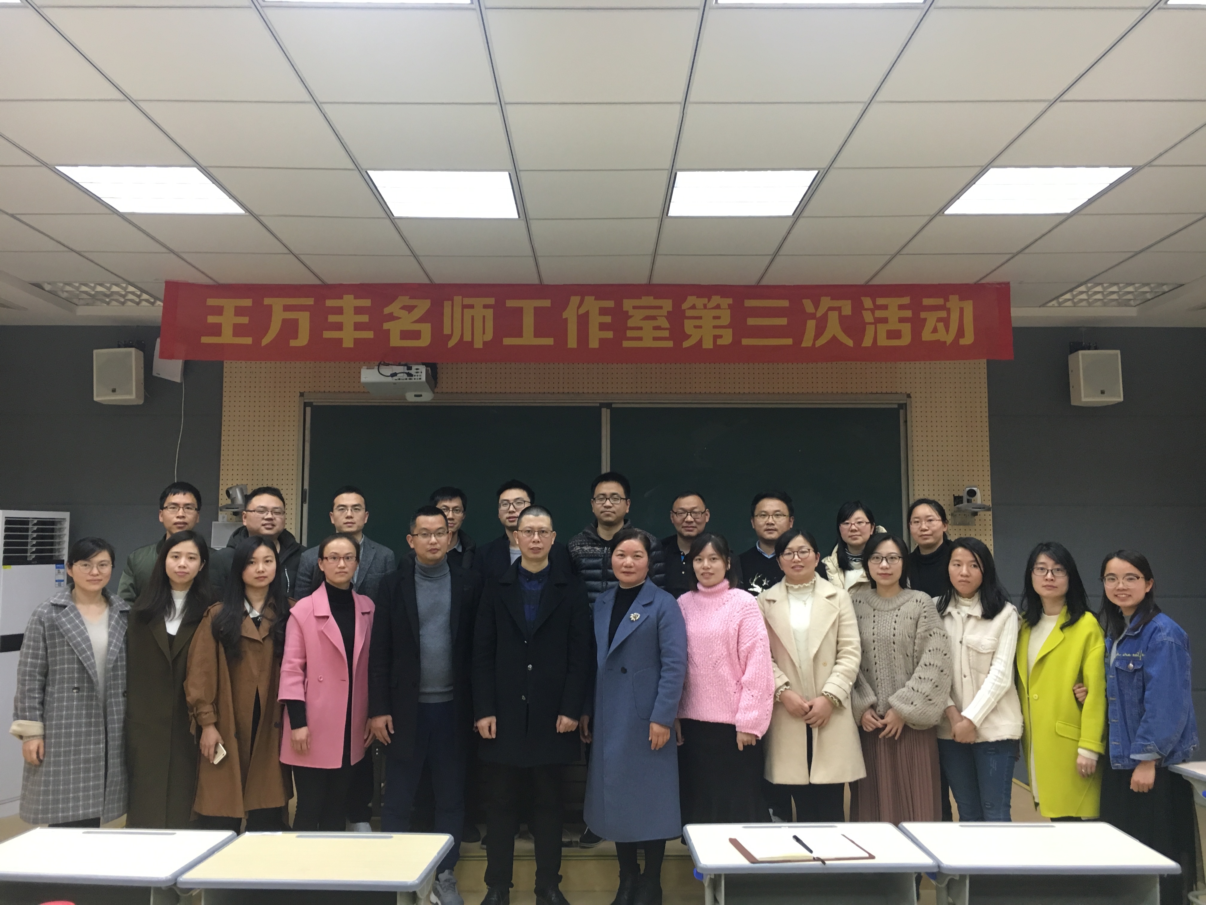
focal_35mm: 29
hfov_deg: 61.7
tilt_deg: +5.4
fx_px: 1010
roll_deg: -0.9
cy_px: 452
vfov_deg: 48.2
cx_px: 603
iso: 125
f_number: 2.2
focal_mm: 4.15
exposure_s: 1/33
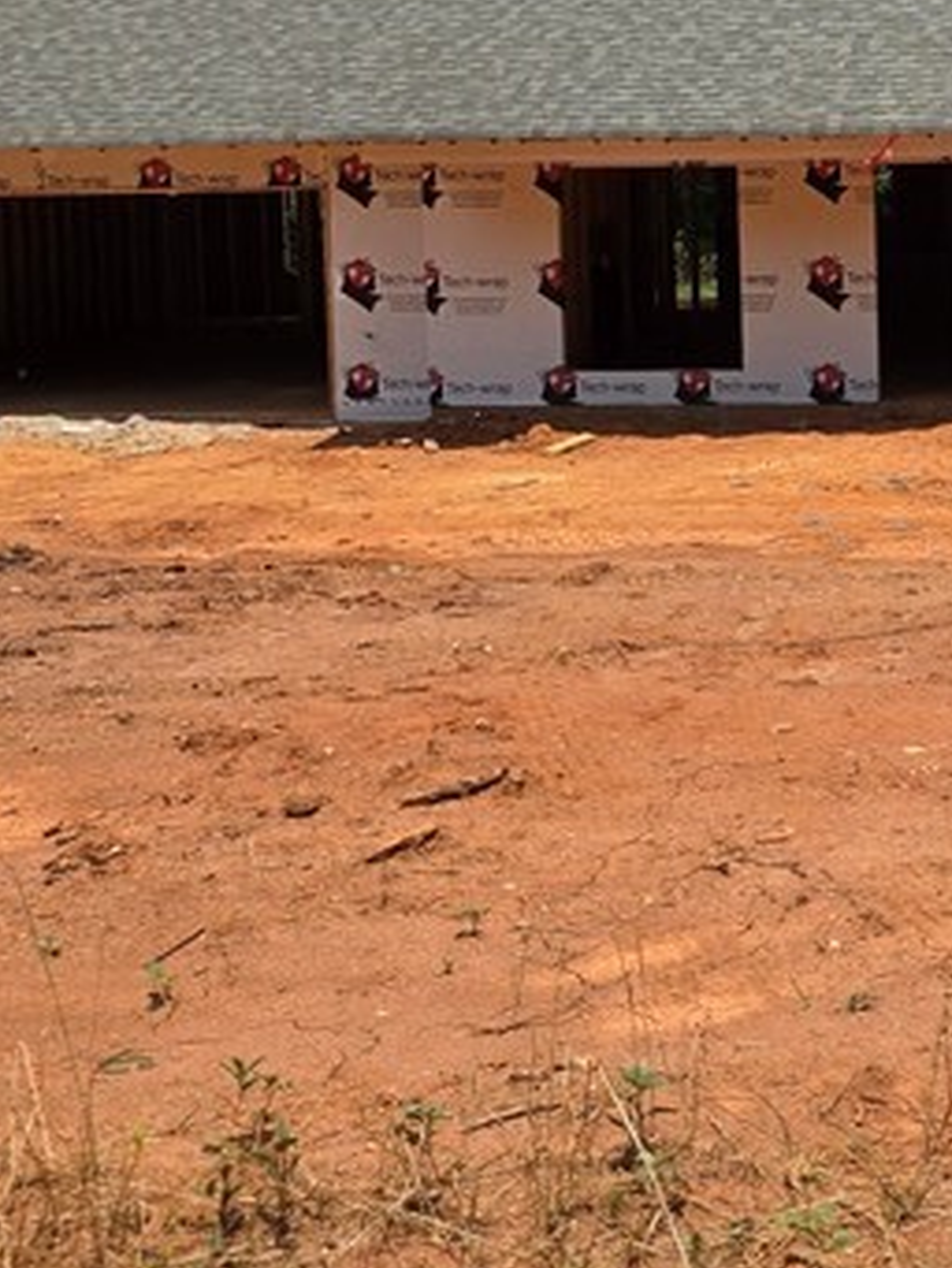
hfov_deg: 20.6
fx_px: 2529
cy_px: 283
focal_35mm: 69
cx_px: 967
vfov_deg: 27.7
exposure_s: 1/7944
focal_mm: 6.3
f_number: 1.7
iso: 80
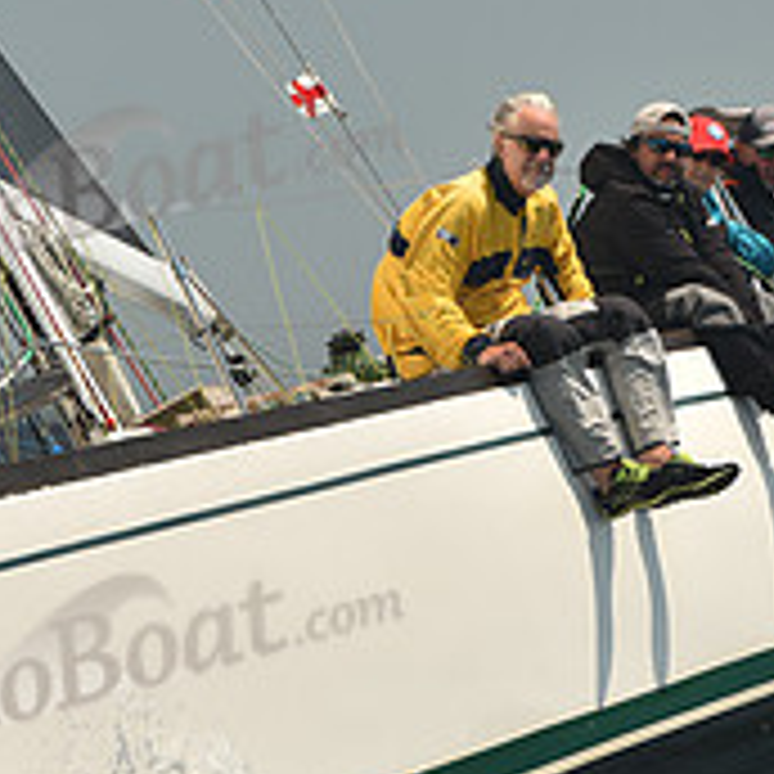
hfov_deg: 3.1
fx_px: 14520
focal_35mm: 574
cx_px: 639
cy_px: 371
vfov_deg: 3.1
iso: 250
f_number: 6.3
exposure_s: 1/640
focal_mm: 200
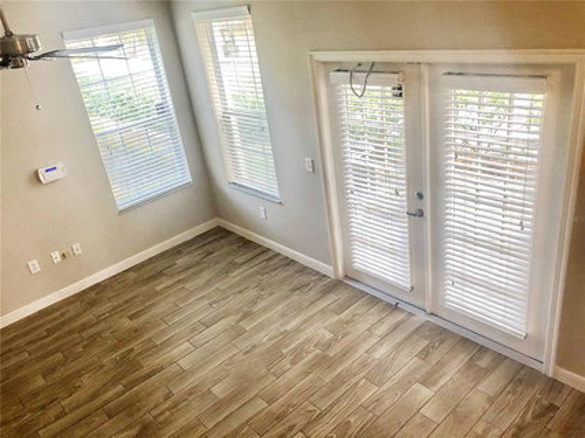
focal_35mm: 28
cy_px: 219
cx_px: 292
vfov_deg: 49.7
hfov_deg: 63.5
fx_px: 473
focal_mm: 3.99
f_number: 1.8
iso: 25
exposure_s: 1/40
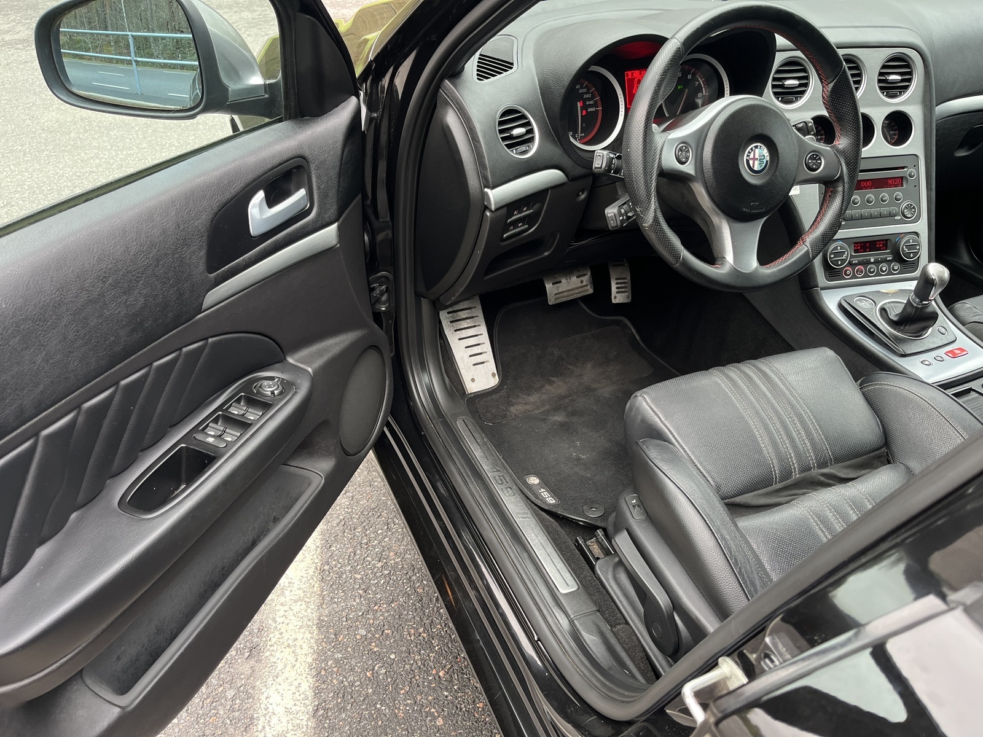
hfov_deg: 67.3
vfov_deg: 53.1
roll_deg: -1.6
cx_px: 492
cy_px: 368
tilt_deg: -36.5
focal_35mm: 26
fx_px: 738
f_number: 1.6
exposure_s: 1/121
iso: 125
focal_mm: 5.1
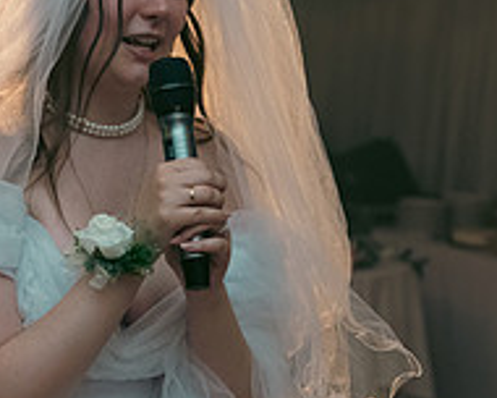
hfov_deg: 11.6
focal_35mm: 166
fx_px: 2442
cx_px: 149
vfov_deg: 9.3
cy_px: 161
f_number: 3.5
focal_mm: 58
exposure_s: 1/160
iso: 800
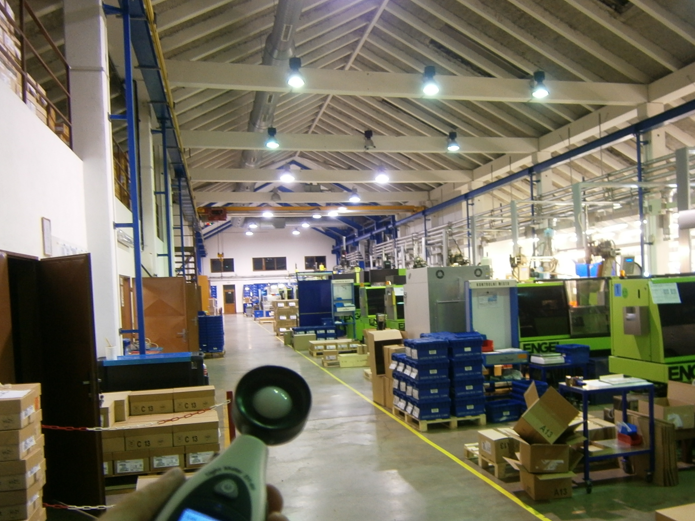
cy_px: 316
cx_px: 425
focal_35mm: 32
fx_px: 642
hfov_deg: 56.3
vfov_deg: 43.9
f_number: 2.8
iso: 125
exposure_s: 1/4
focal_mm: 4.7
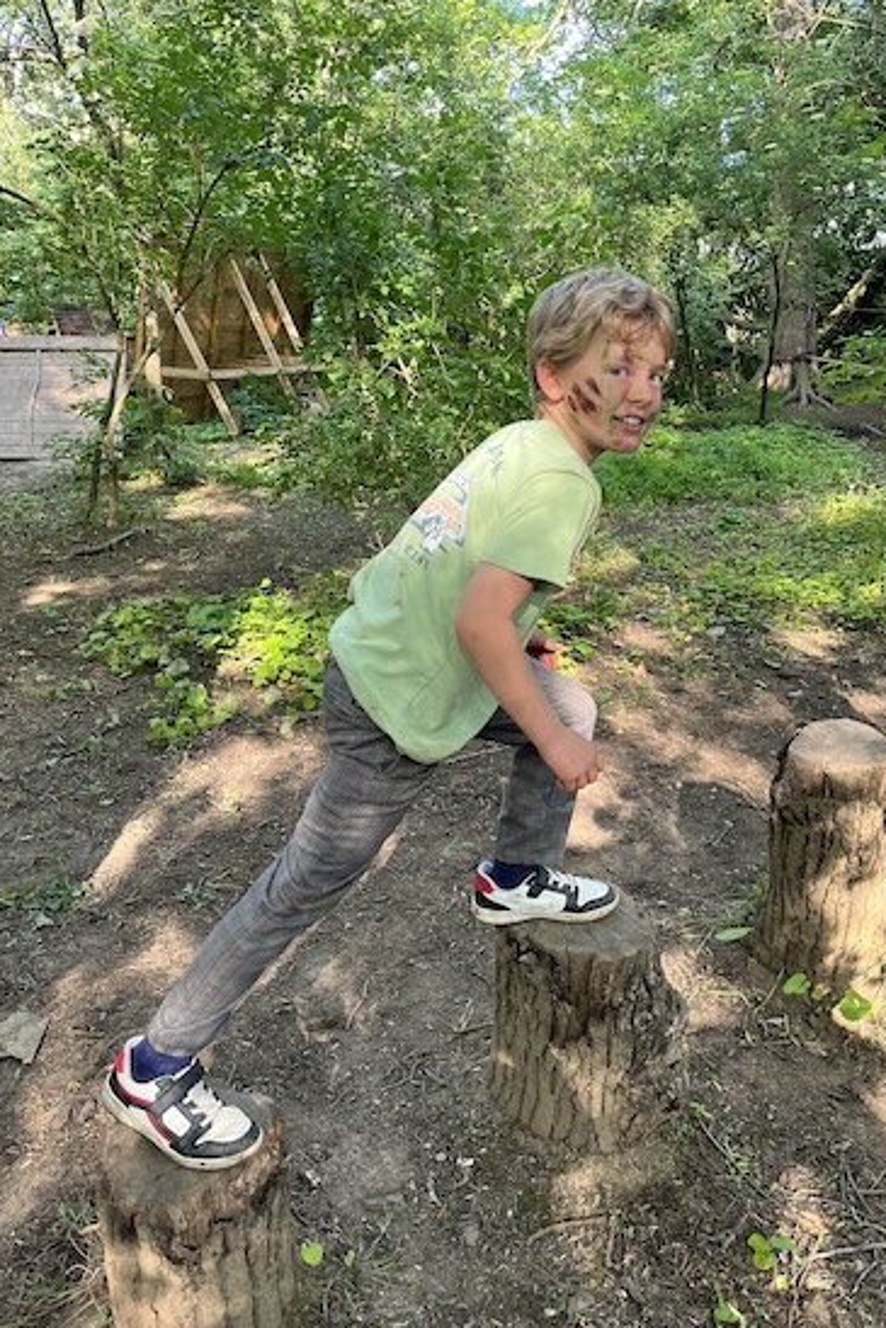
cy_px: 679
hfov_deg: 46.3
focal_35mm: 28
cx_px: 496
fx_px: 1033
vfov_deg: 65.5
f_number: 1.6
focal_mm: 5.1
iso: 100
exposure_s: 1/121
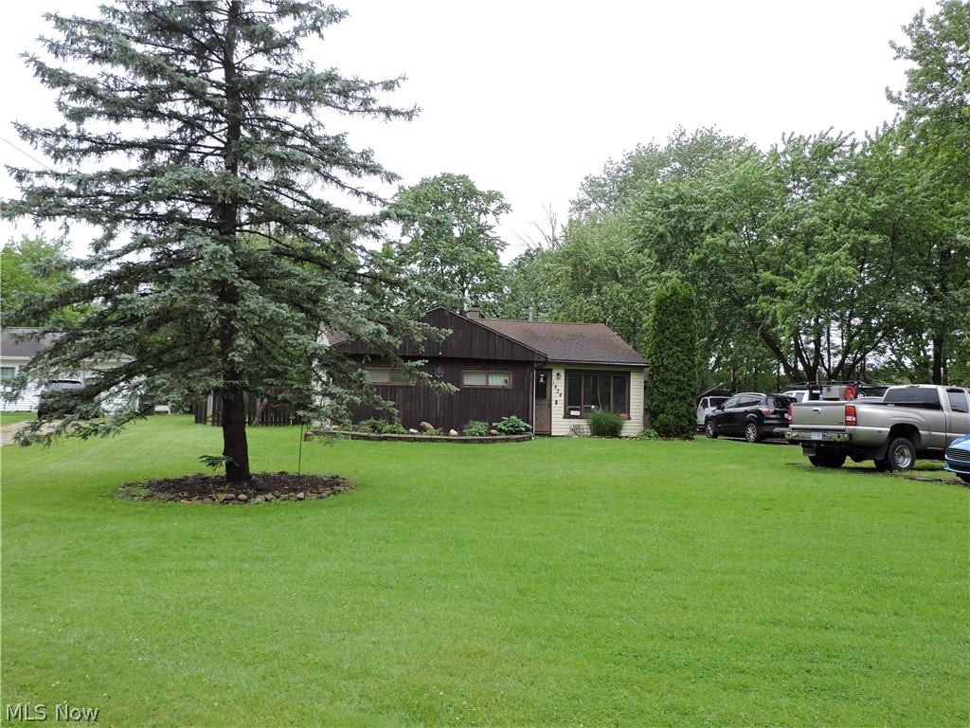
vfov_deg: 42.9
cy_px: 364
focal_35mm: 33
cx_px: 485
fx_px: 925
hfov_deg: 55.4
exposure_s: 1/250
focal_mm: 5.9
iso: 100
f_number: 3.2
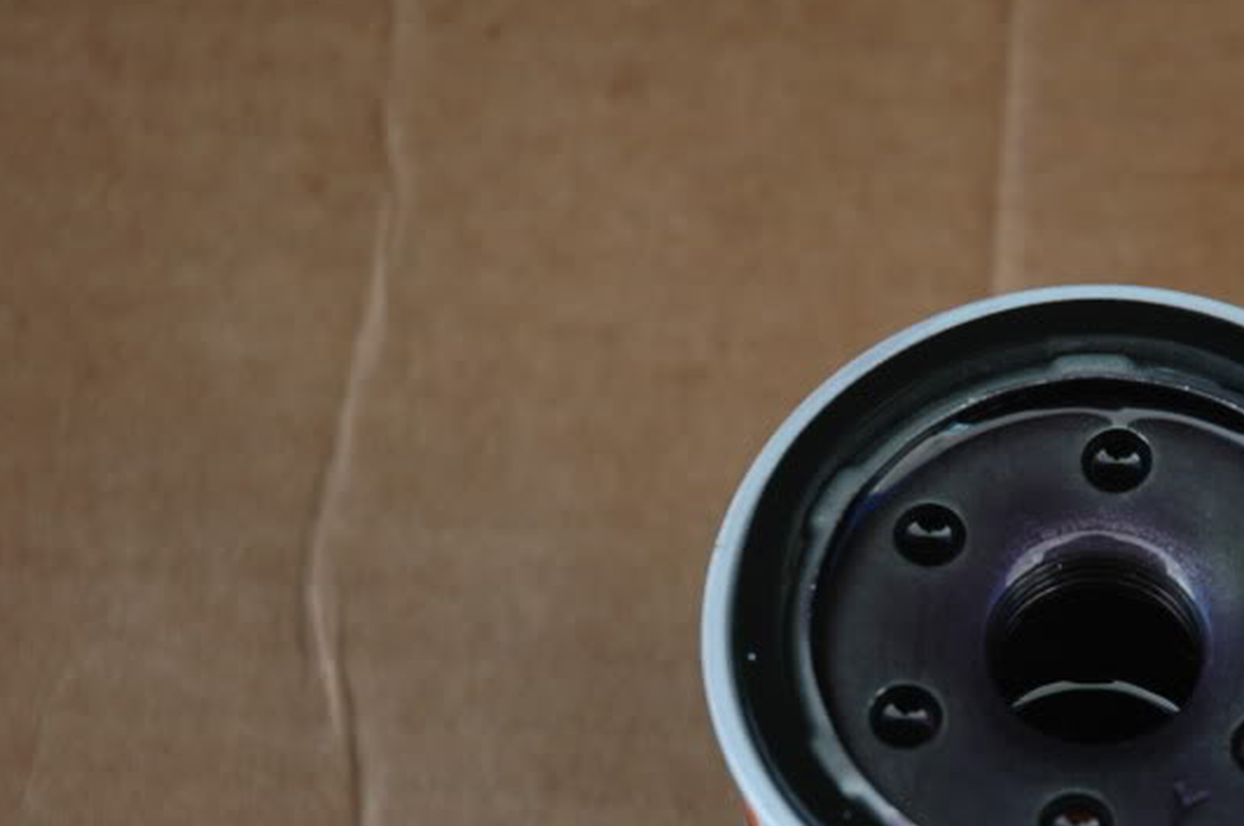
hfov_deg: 11.4
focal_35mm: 179
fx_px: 6176
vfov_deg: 7.6
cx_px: 1098
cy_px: 669
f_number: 5.6
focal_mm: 62
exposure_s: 1/125
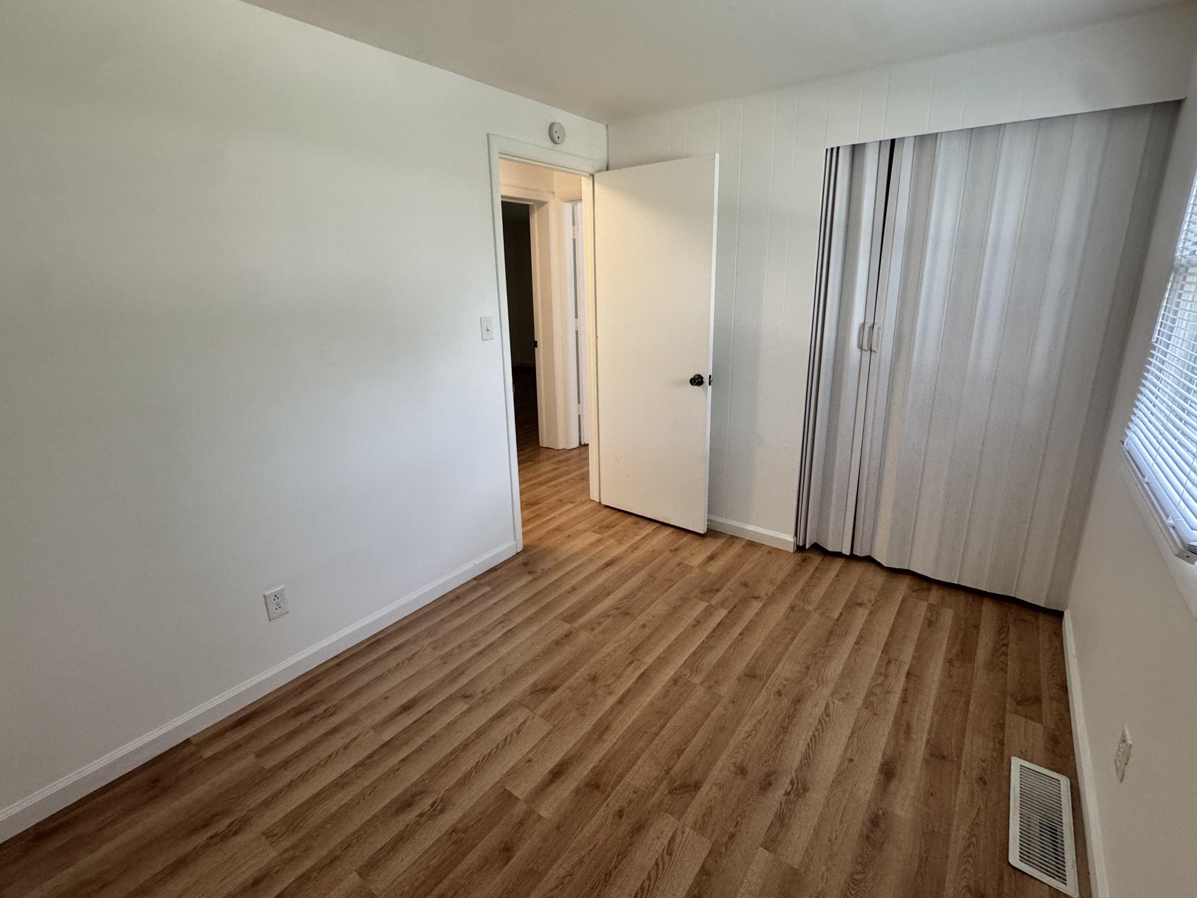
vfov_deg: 78.0
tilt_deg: -14.5
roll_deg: +1.5
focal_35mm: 16
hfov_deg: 94.5
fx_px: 553
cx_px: 606
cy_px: 420
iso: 250
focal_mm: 2.22
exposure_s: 1/120
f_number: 2.2
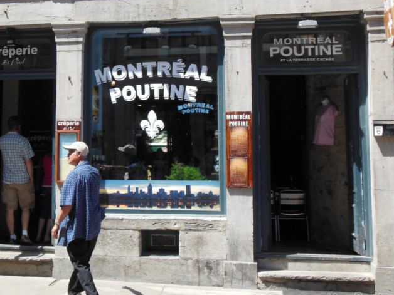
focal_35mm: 62
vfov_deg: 23.4
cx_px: 110
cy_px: 75
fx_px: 706
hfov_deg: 30.8
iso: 125
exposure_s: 1/500
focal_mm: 6.8
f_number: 3.6
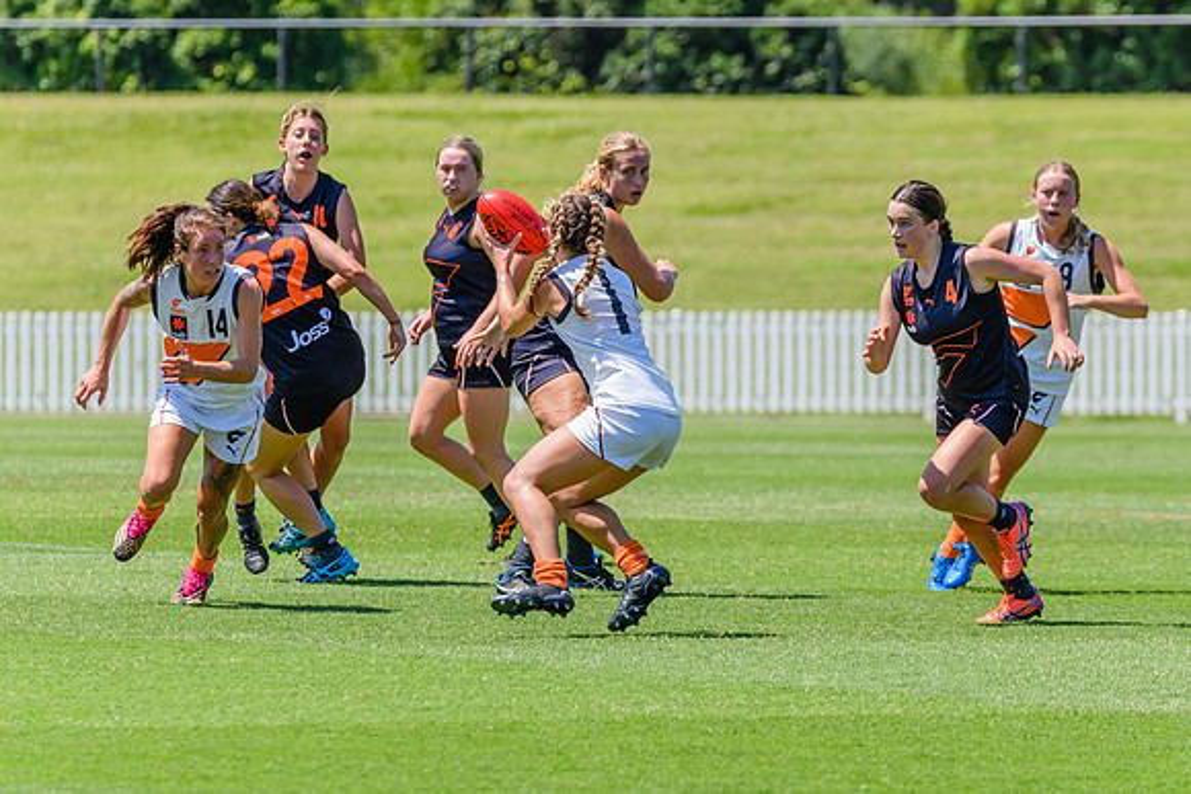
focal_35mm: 462
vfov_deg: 3.0
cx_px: 715
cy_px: 394
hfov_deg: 4.5
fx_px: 15272
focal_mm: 360
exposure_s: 1/1600
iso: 800
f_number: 8
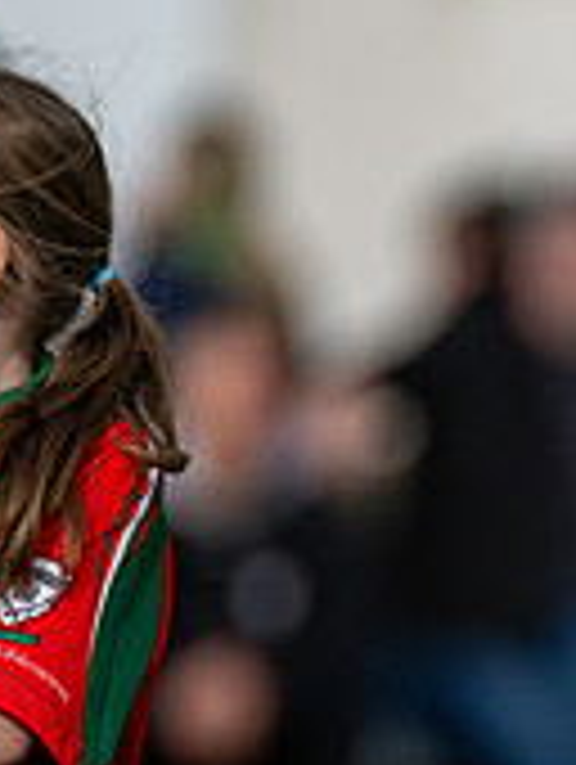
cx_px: 1094
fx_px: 32599
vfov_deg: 1.3
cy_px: 644
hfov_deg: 1.0
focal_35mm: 1473
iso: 200
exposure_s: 1/5000
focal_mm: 300
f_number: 2.8
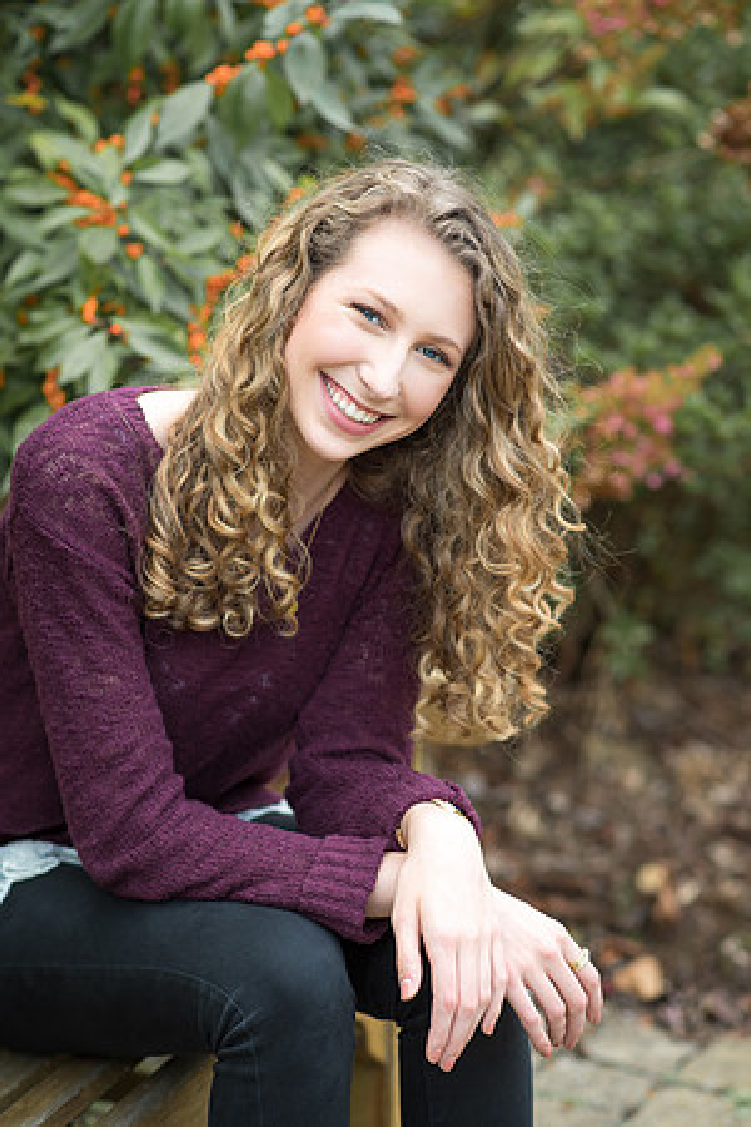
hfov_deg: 16.1
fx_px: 2660
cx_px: 376
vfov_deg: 23.9
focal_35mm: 85
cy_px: 564
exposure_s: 1/200
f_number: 2.8
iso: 100
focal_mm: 85
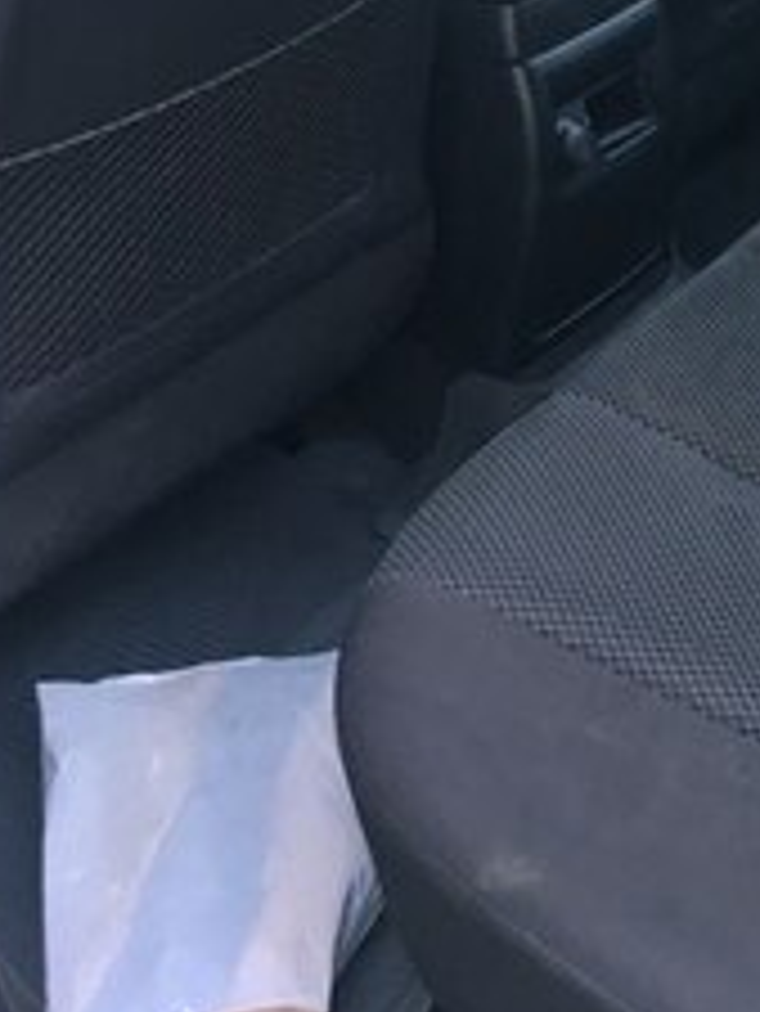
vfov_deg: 27.8
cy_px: -81
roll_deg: +1.6
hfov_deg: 22.0
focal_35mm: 64
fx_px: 1872
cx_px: 773
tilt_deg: -19.8
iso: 40
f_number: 2.2
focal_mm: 4.15
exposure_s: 1/33
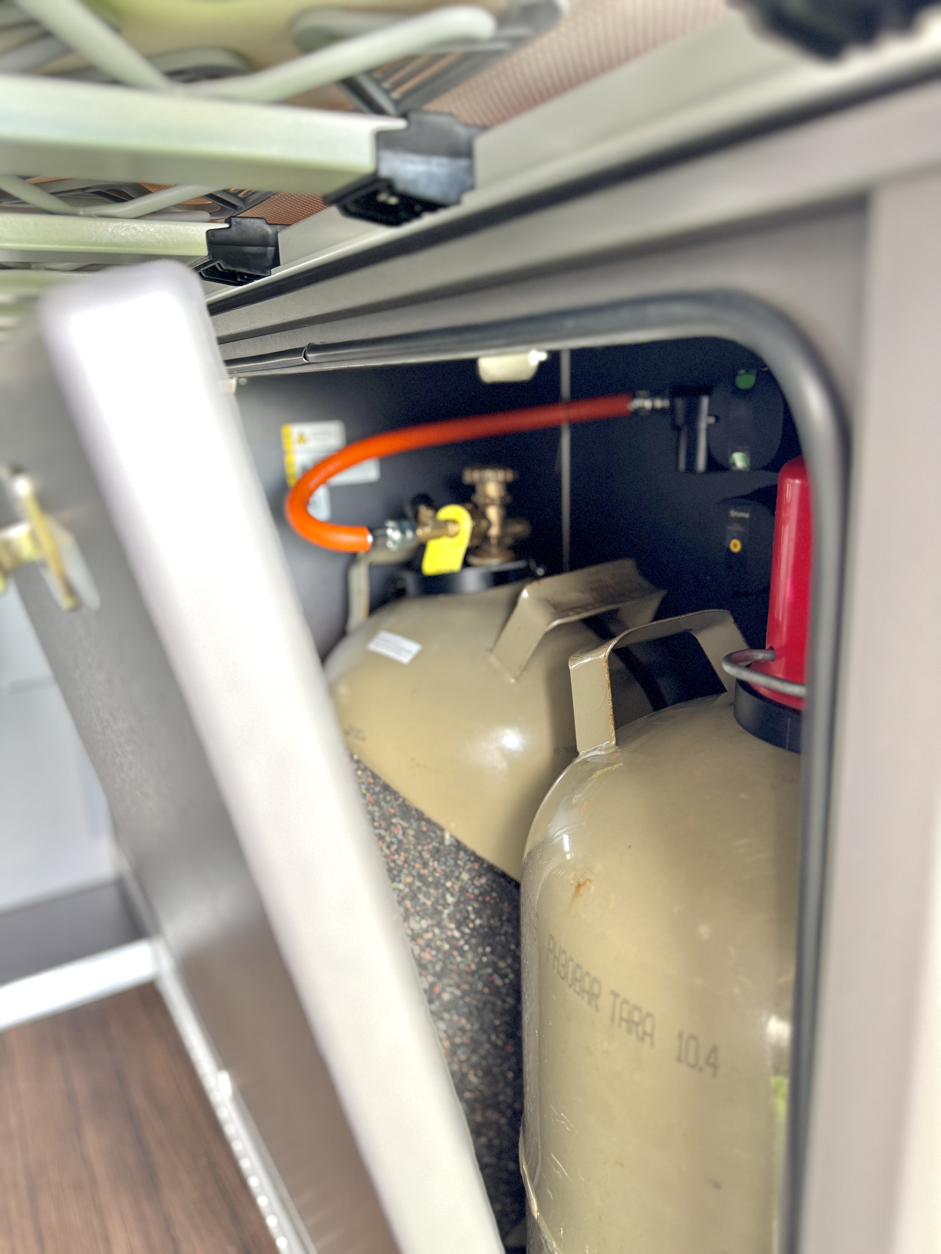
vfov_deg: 71.6
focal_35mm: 24
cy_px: 627
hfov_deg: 56.8
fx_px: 870
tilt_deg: -13.6
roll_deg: -2.2
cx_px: 470
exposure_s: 1/68
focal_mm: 6.76
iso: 200
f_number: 1.78
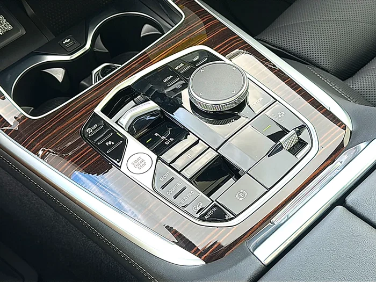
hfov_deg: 43.9
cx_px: 188
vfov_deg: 33.6
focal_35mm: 43
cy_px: 141
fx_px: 467
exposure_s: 1/98
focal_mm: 6.86
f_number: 1.78
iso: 64
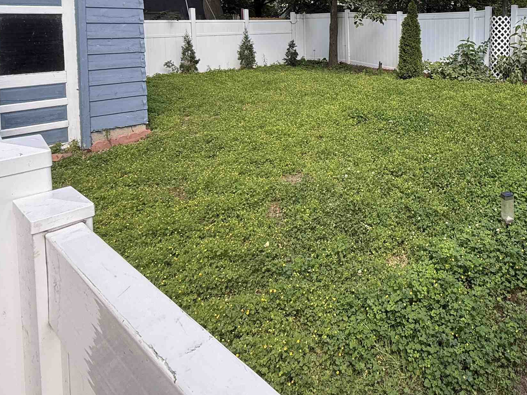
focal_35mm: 26
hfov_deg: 63.8
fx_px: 396
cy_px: 50
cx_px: 388
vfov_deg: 48.3
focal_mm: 2.22
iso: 64
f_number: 2.2
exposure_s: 1/297
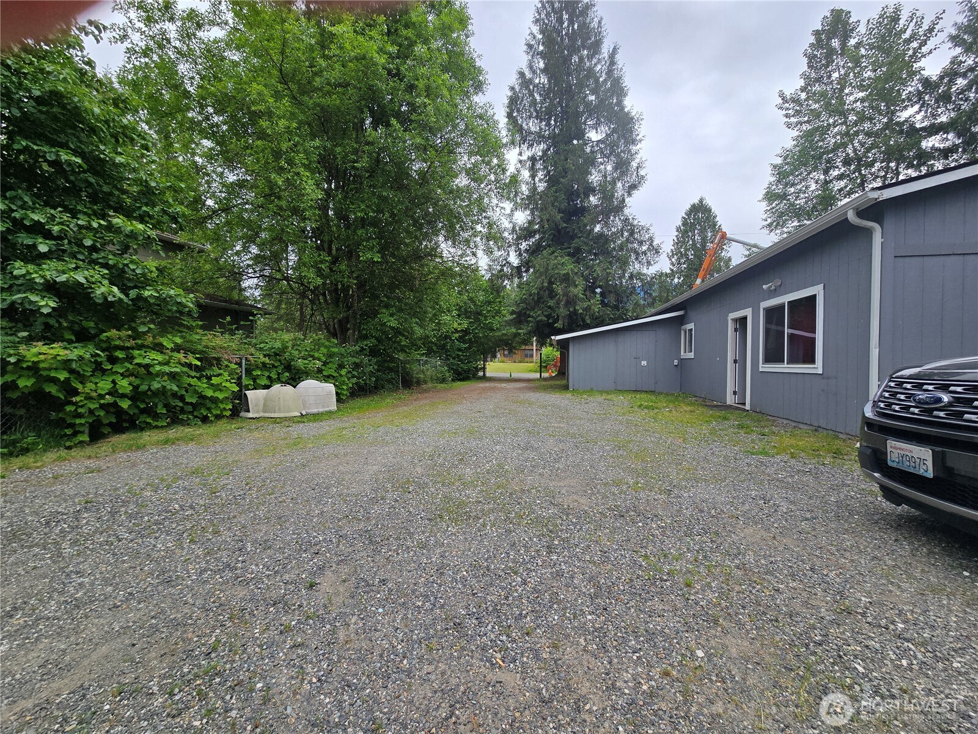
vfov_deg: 89.9
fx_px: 367
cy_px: 367
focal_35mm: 13
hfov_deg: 106.2
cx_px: 489
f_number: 2.2
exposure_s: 1/1318
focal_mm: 2.2
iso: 50
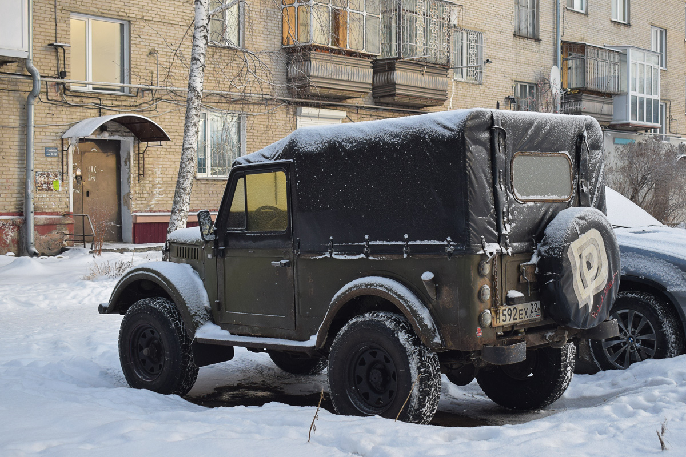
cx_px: 343
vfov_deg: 28.9
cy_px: 228
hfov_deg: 42.3
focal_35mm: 46
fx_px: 886
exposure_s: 1/400
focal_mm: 31
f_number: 5.6
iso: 400
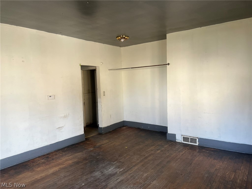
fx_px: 189
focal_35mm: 26
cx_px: 126
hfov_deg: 67.3
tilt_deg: -4.6
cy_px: 94
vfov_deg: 53.1
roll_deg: +2.3
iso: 125
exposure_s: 1/106
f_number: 1.5
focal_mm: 5.7
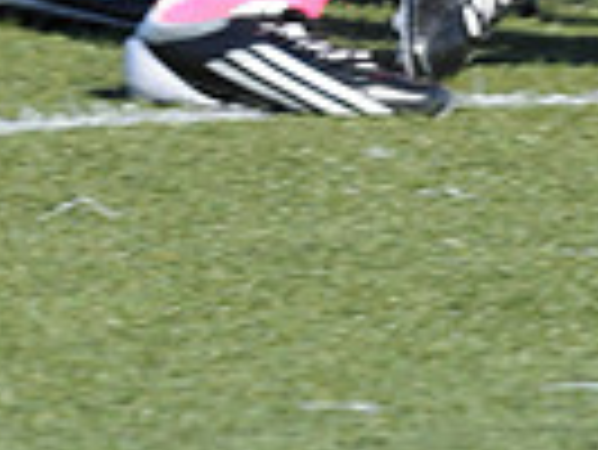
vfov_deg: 0.8
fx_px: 32507
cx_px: -178
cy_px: -652
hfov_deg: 1.1
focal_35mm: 1880
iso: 200
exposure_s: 1/500
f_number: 7.1
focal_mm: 300
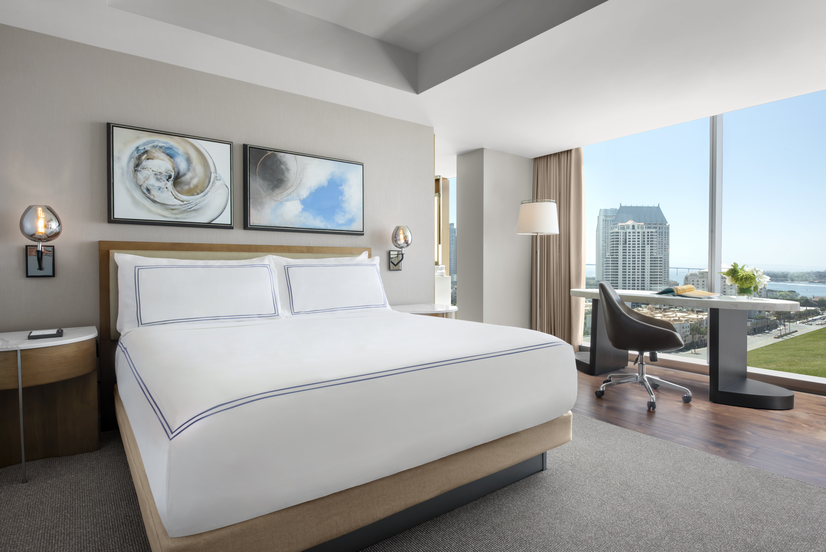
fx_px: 459
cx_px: 413
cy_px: 276
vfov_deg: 62.0
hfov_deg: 84.0
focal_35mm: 20
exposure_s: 1/5
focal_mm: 20
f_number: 14
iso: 200
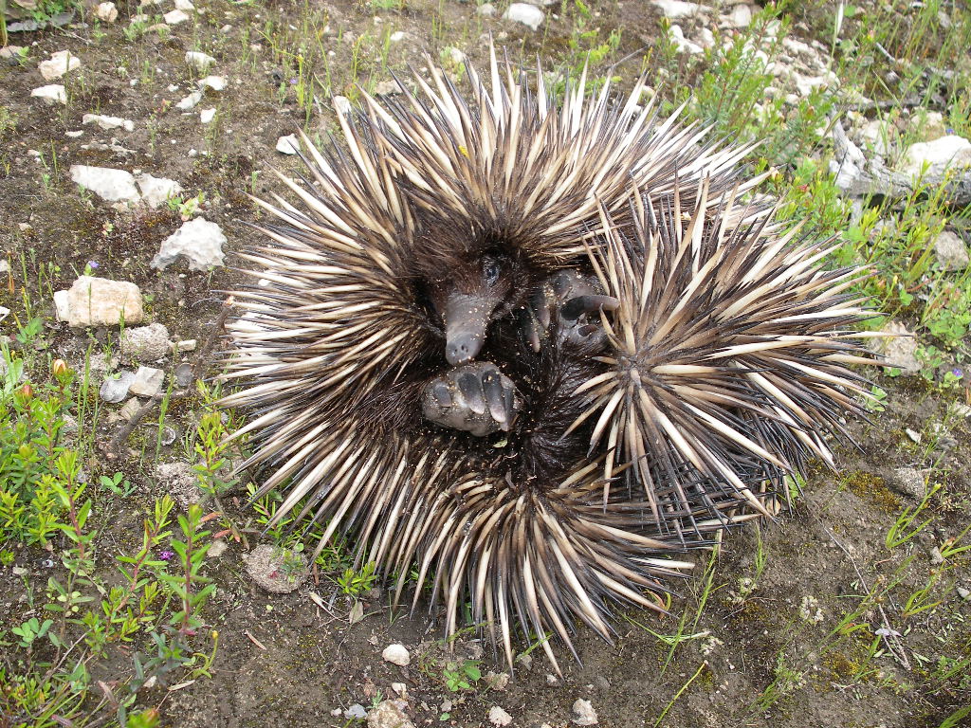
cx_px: 486
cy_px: 364
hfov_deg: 50.1
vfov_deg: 38.7
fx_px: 1038
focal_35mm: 37
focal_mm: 7.8
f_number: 3.5
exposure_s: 1/160
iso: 80
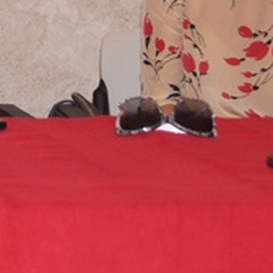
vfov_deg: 8.9
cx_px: -124
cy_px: -57
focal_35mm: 194
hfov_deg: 8.8
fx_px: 1731
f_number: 5.6
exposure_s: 1/80
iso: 800
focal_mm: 40
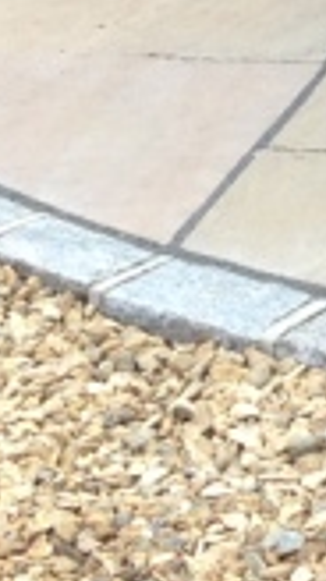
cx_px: 971
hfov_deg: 5.1
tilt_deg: -12.1
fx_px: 3465
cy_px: -234
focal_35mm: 225
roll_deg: -0.4
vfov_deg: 9.4
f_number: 2.4
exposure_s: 1/244
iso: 50
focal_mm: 4.12
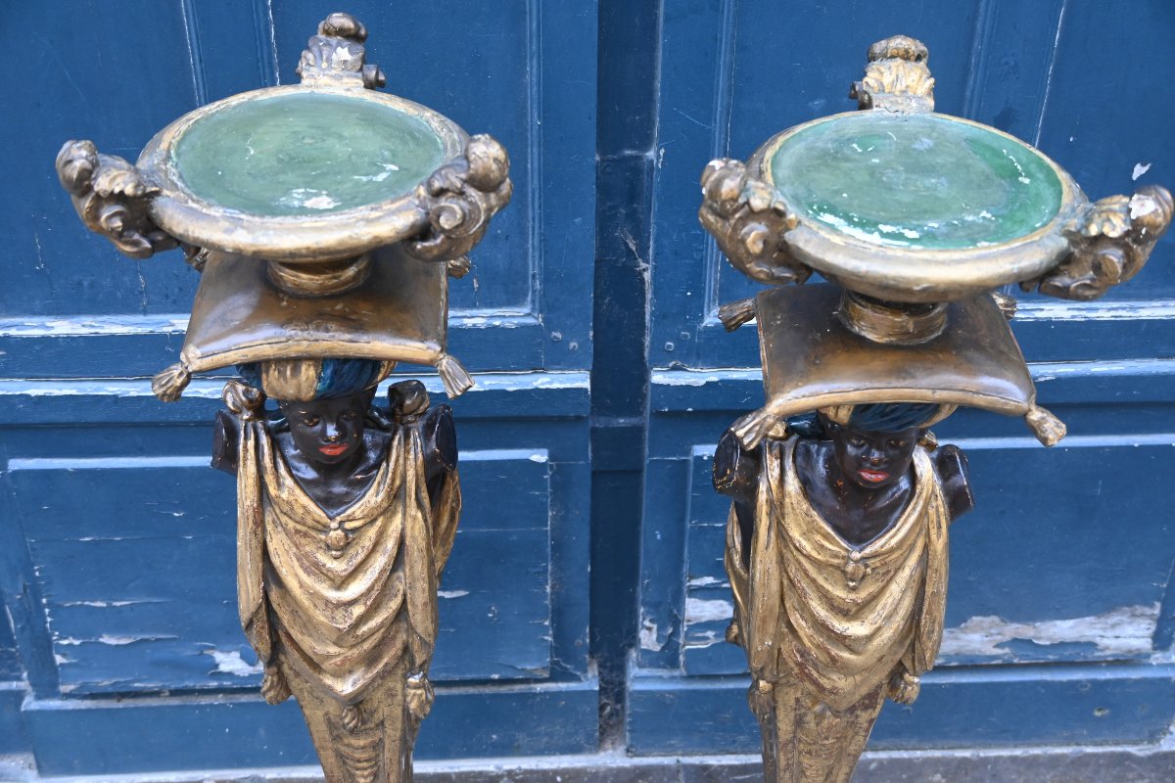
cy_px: 392
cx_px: 588
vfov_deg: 33.0
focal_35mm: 40
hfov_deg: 47.9
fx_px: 1322
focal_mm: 27
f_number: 3.8
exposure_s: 1/125
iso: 400
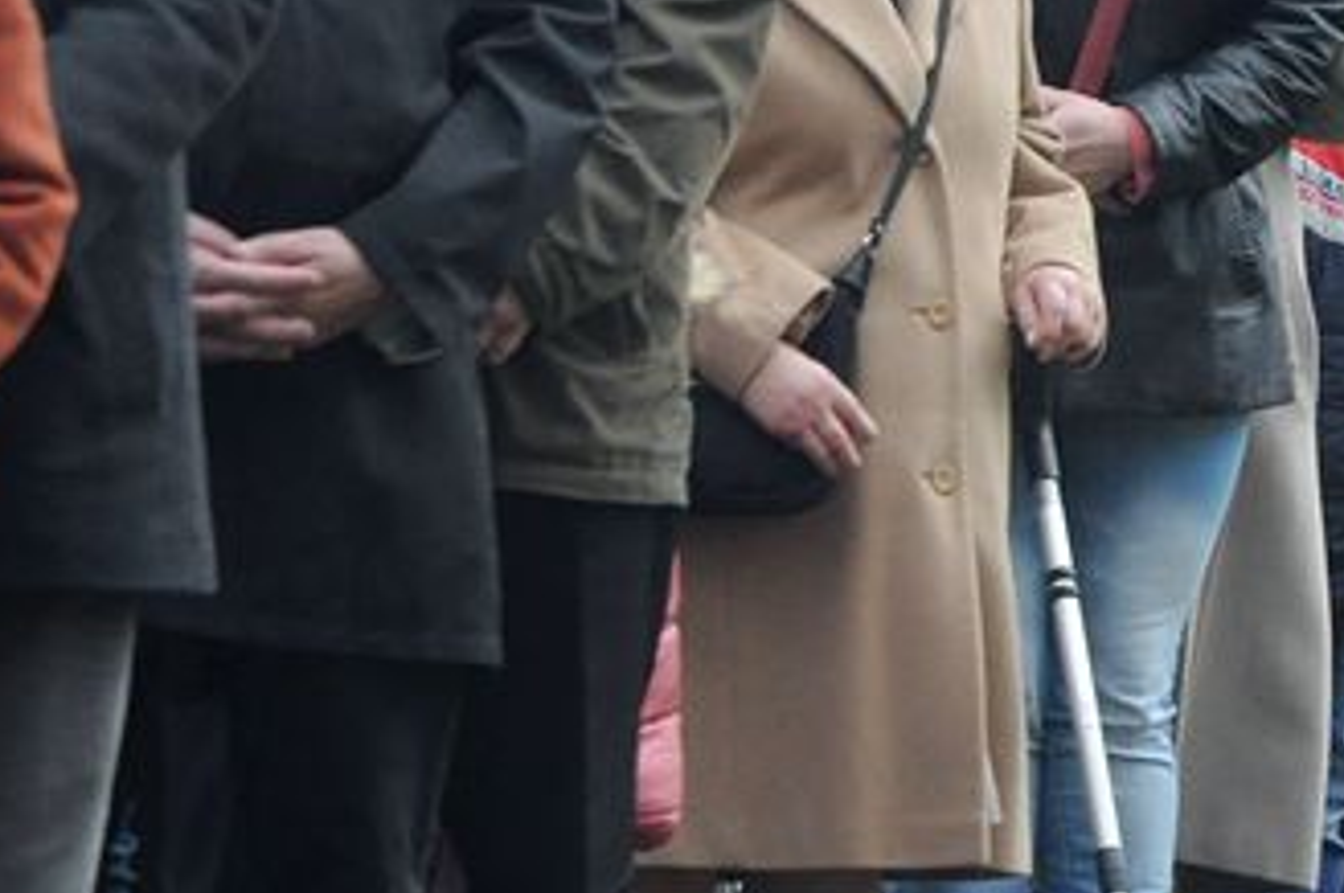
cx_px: 1299
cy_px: 18
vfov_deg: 3.4
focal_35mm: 408
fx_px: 15228
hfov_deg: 5.0
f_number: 5.6
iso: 1600
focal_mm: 105
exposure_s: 1/500
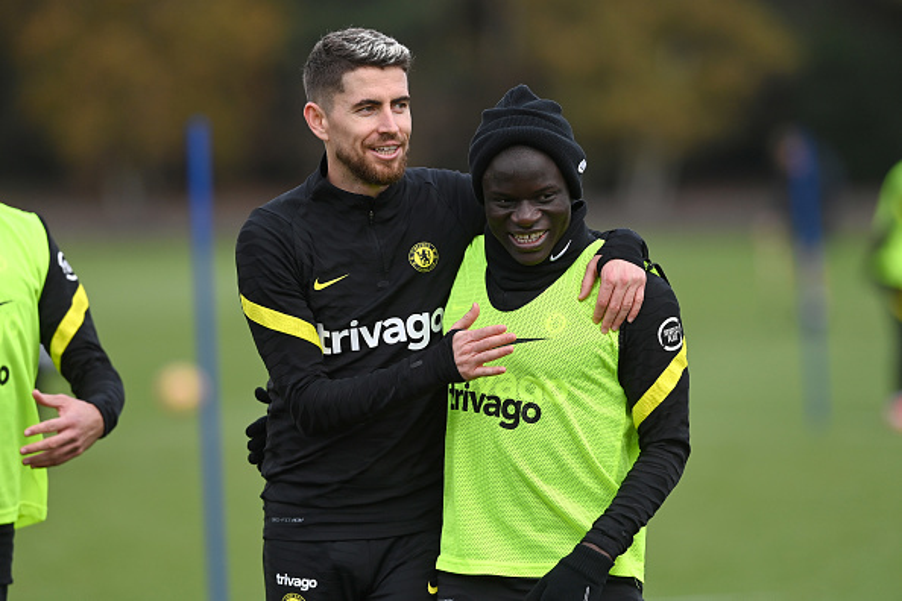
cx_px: 451
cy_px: 300
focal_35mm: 400
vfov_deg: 3.4
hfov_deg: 5.2
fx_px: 10021
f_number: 4.5
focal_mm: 400
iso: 800
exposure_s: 1/2000
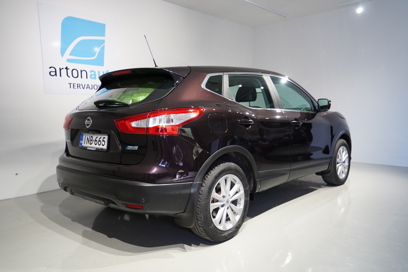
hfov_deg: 63.7
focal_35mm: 29
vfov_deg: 45.0
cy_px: 136
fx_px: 329
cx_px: 204
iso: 2000
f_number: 2.8
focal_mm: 29
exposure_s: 1/160
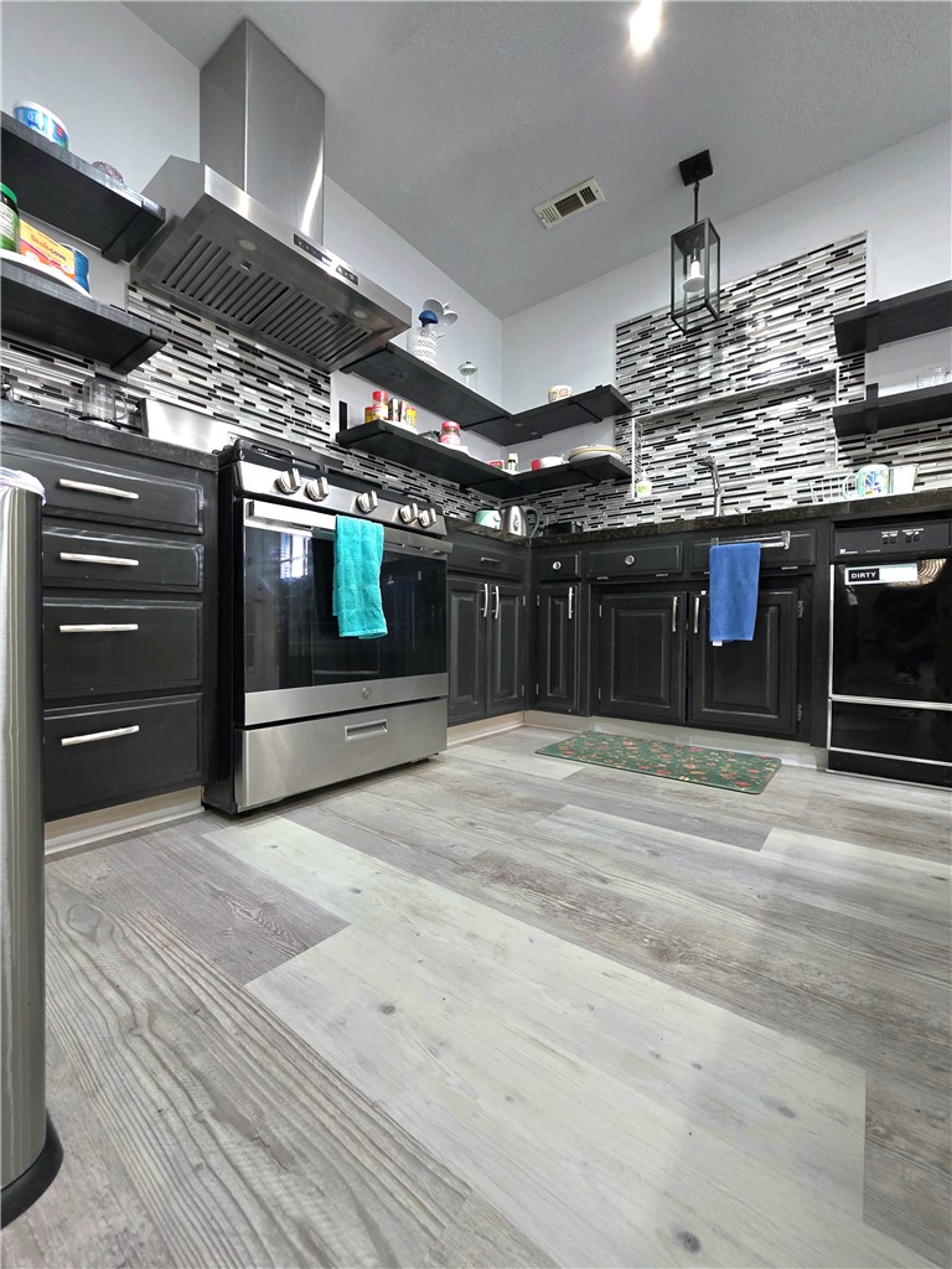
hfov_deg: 89.9
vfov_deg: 106.2
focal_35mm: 13
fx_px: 477
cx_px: 476
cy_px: 634
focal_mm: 2.2
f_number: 1.9
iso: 400
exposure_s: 1/60.2
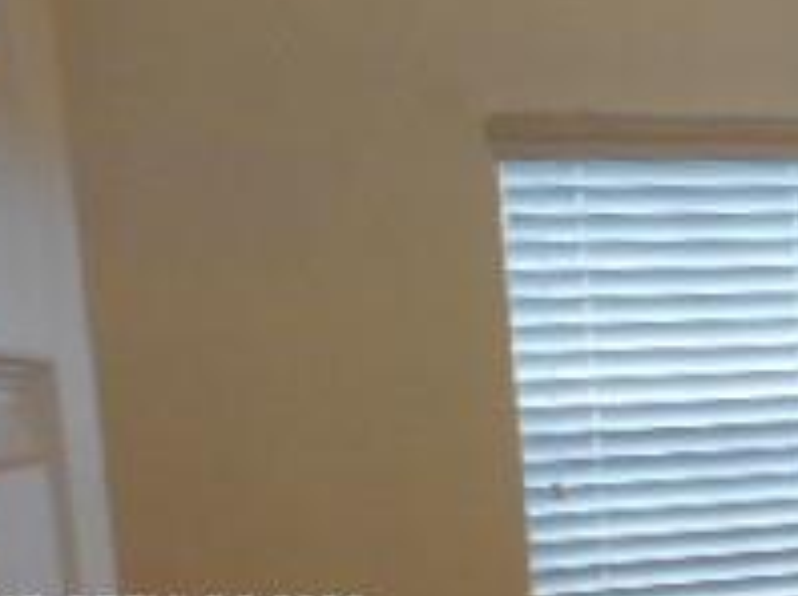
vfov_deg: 17.7
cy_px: 612
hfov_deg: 21.3
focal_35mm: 81
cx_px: 1104
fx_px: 1865
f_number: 3.7
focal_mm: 4.5
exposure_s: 1/30
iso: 200
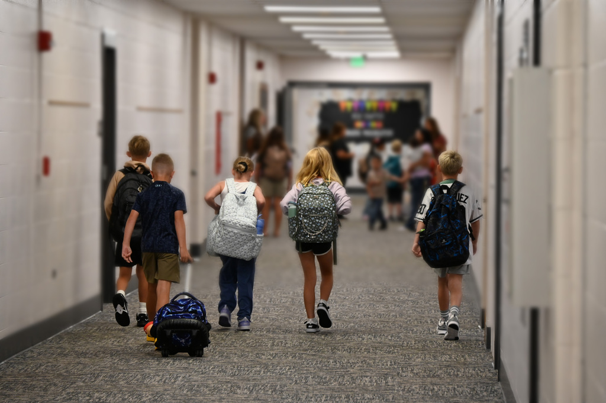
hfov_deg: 12.1
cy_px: 202
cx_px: 303
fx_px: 2859
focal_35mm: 170
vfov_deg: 8.1
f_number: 6.3
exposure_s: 1/125
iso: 3200
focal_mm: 170
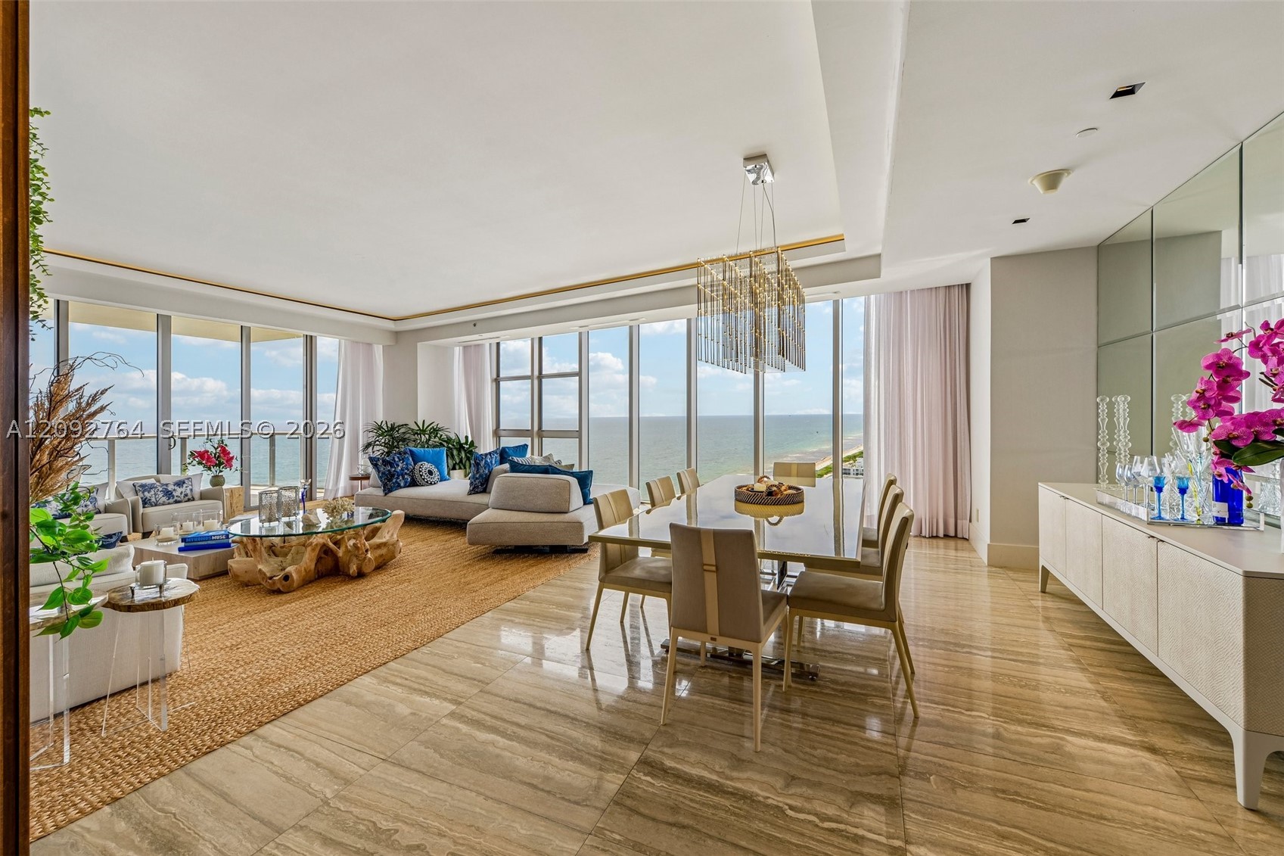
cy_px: 428
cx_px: 642
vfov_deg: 81.2
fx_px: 499
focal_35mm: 14
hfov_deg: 104.3
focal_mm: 14
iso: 200
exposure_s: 1/125
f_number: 9
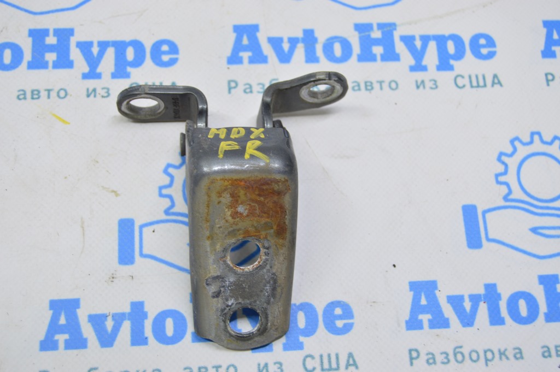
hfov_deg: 38.9
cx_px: 280
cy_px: 186
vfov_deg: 26.4
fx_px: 793
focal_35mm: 51
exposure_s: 1/20
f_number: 5.6
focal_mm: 34
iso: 400
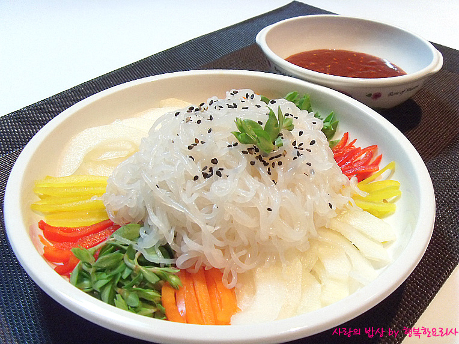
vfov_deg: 36.8
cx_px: 230
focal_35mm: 39
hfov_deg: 47.9
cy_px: 172
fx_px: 517
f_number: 3.5
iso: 400
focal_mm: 6.6
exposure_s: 1/30
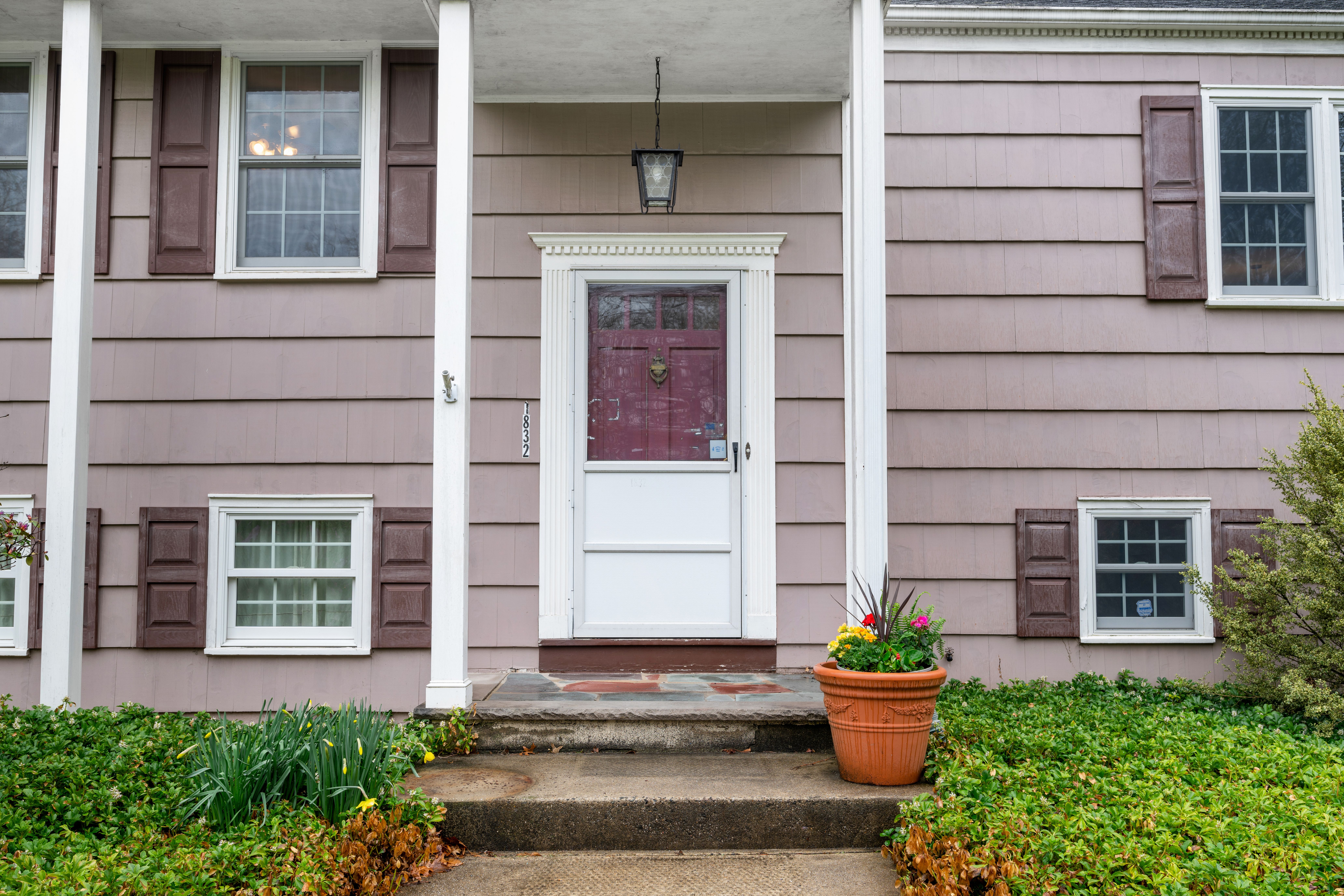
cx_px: 672
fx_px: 1120
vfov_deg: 43.6
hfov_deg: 61.9
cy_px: 448
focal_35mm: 30
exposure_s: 1/13
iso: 32
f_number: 8
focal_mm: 30
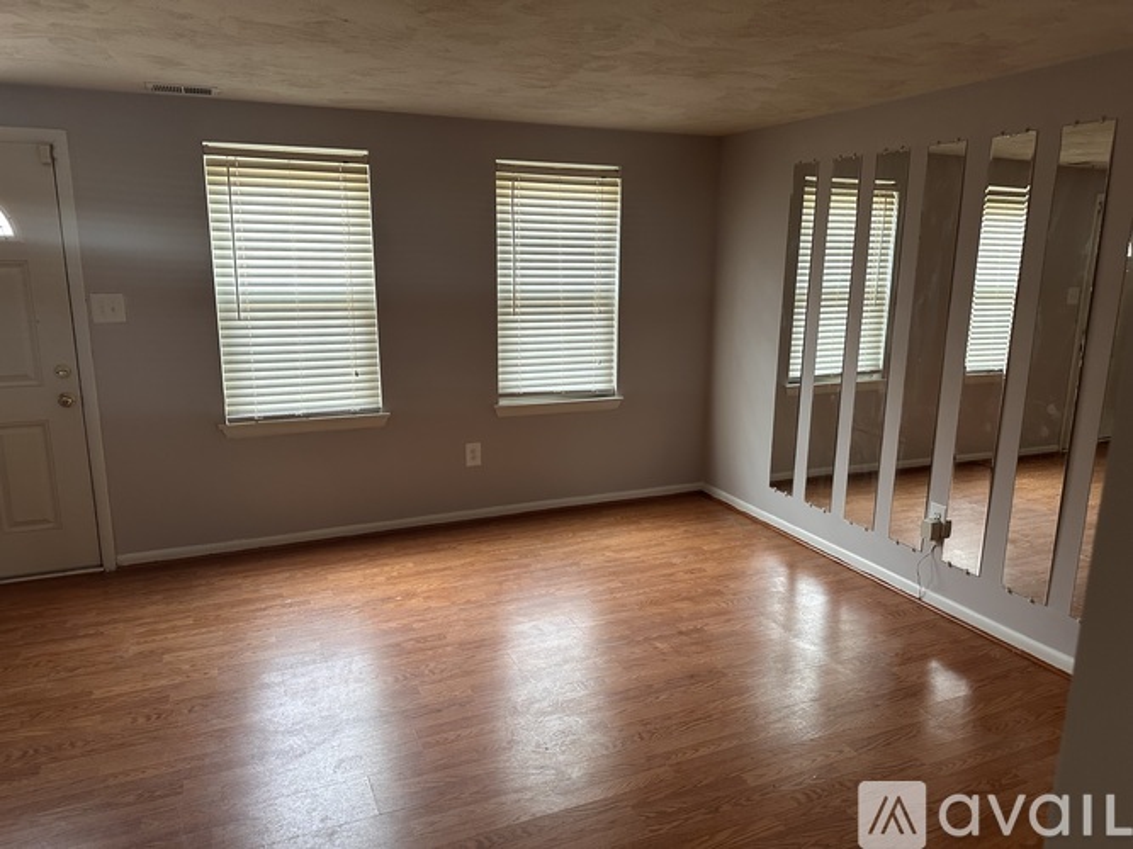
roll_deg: -0.9
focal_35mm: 24
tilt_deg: -12.4
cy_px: 424
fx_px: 785
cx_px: 566
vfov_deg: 56.8
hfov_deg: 71.6
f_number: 1.78
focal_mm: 6.86
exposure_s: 1/60
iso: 200
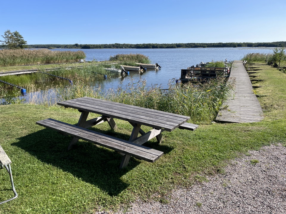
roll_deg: +0.6
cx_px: 143
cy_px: 107
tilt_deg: -17.4
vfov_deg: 53.1
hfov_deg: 67.3
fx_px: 215
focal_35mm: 26
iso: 32
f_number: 1.6
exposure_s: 1/2817
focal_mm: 4.2
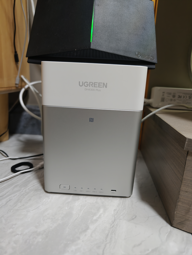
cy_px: 128
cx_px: 96
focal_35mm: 23
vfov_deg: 73.9
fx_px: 170
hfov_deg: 58.9
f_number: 1.8
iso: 4000
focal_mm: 8.67
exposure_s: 1/39
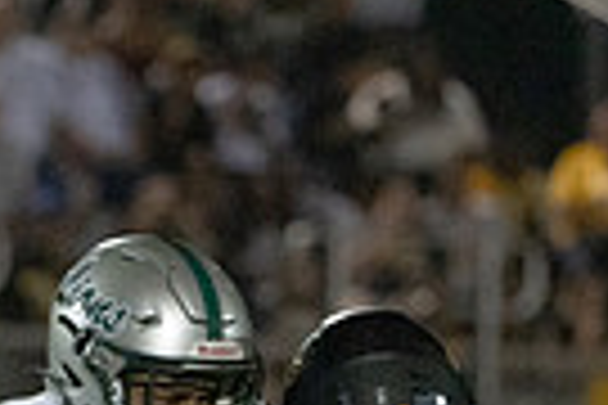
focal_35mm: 1096
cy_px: 736
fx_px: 18509
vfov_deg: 1.3
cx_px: -122
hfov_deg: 1.9
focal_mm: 256
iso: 20000
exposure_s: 1/1000
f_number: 5.6
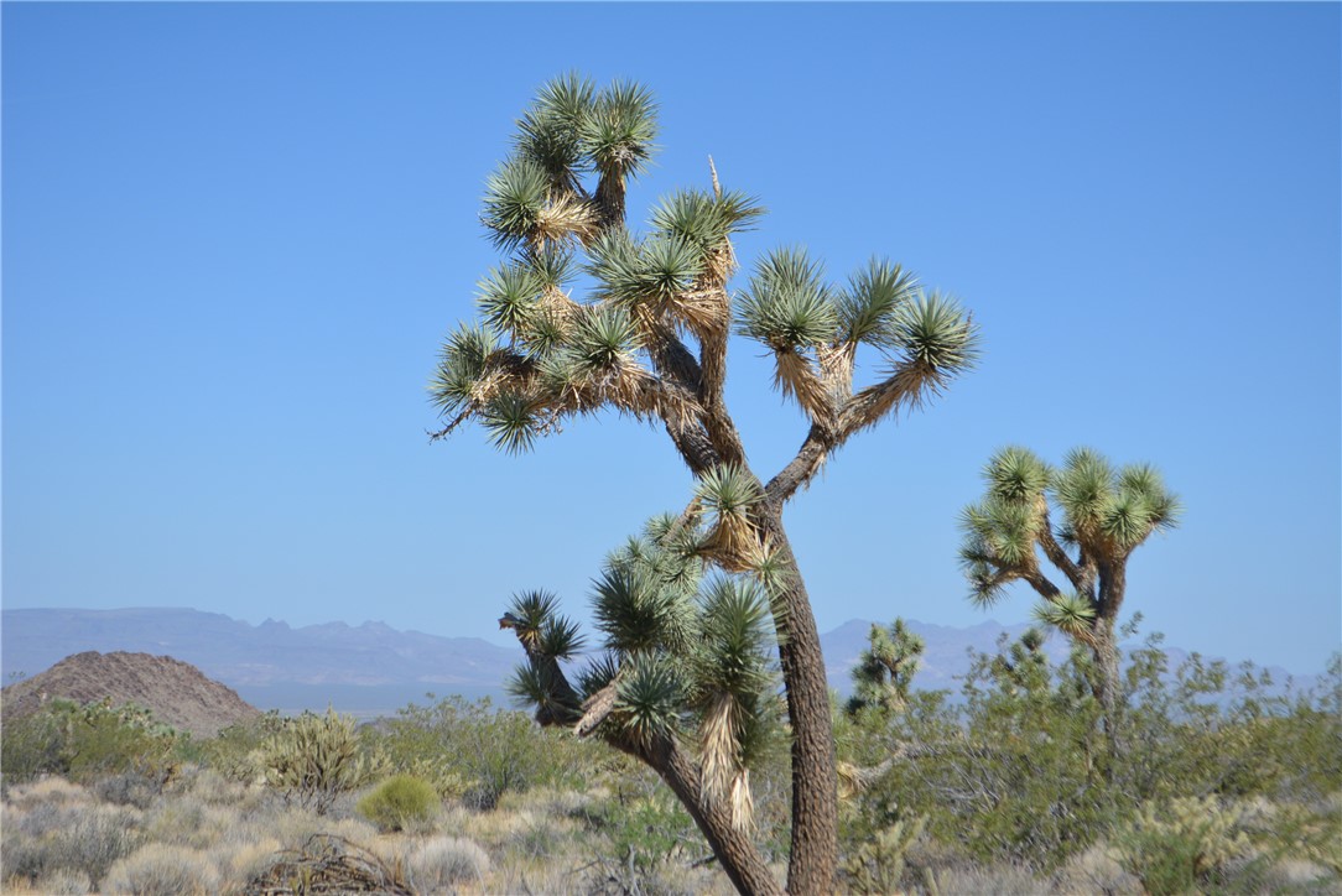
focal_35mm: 82
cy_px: 448
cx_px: 671
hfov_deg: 24.6
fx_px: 3077
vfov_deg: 16.6
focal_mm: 55
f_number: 7.1
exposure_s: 1/2000
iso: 400
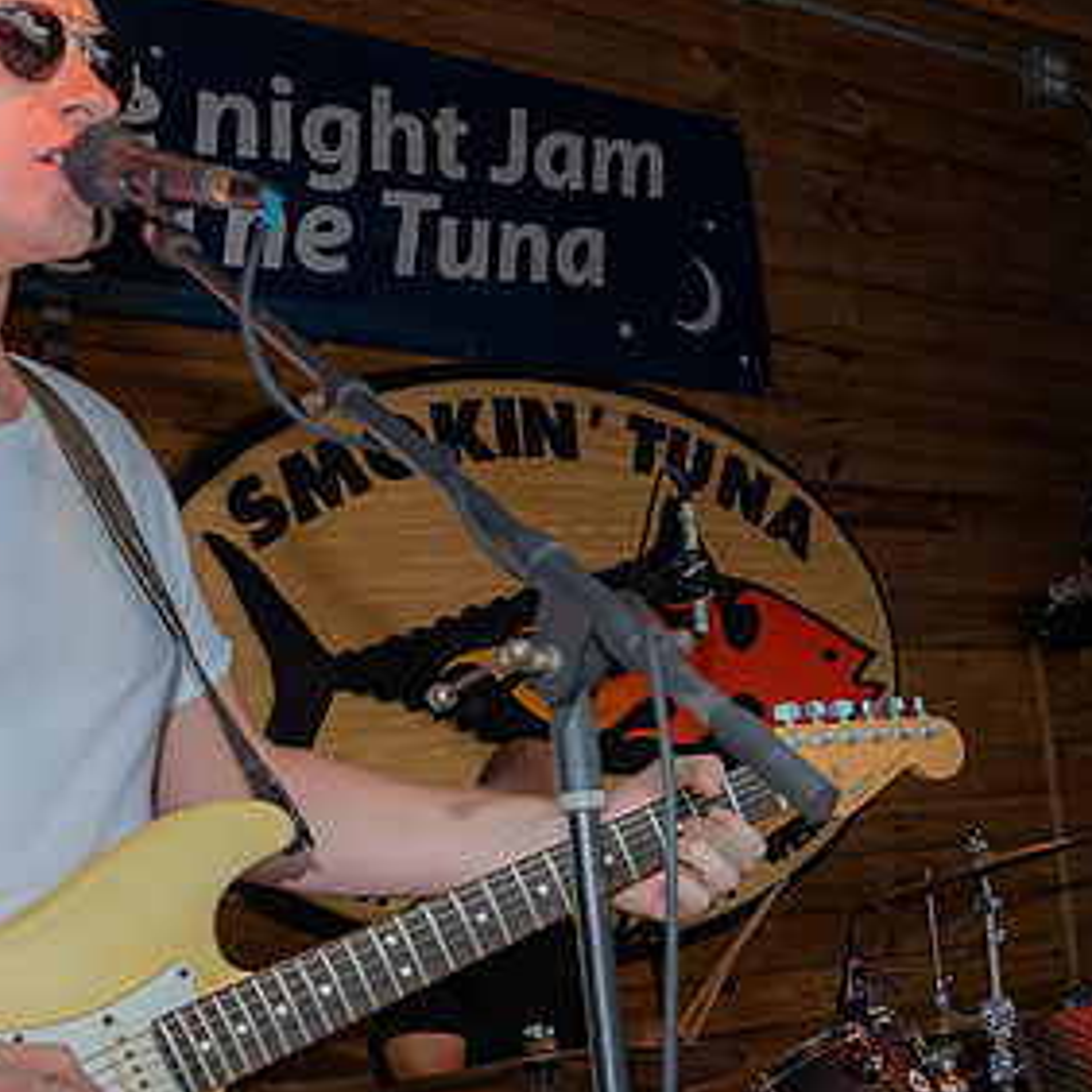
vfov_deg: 24.4
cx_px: 1396
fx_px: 2498
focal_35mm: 70
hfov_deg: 22.3
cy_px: 801
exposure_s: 1/160
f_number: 5.6
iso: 400
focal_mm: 24
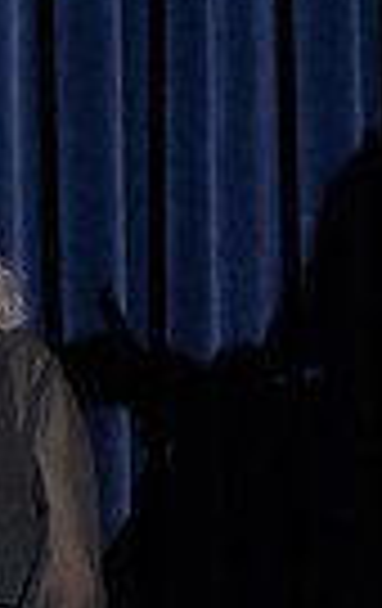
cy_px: 405
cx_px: 472
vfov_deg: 3.5
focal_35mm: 603
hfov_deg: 2.2
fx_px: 9991
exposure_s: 1/200
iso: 2500
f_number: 4.5
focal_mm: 92
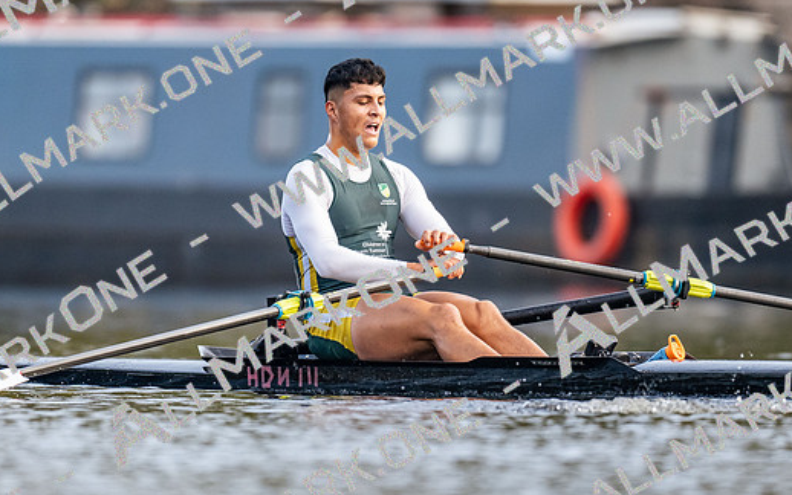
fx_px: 22172
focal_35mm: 1027
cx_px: 422
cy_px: 233
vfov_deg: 1.3
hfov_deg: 2.0
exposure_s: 1/2500
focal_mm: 600
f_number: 4
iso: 1800
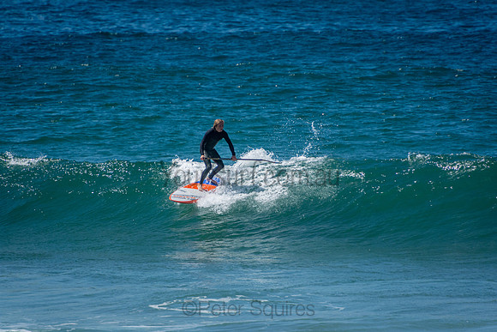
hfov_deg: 3.4
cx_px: 248
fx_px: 8285
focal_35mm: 600
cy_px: 166
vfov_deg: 2.3
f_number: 5.6
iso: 320
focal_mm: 400
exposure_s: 1/2000
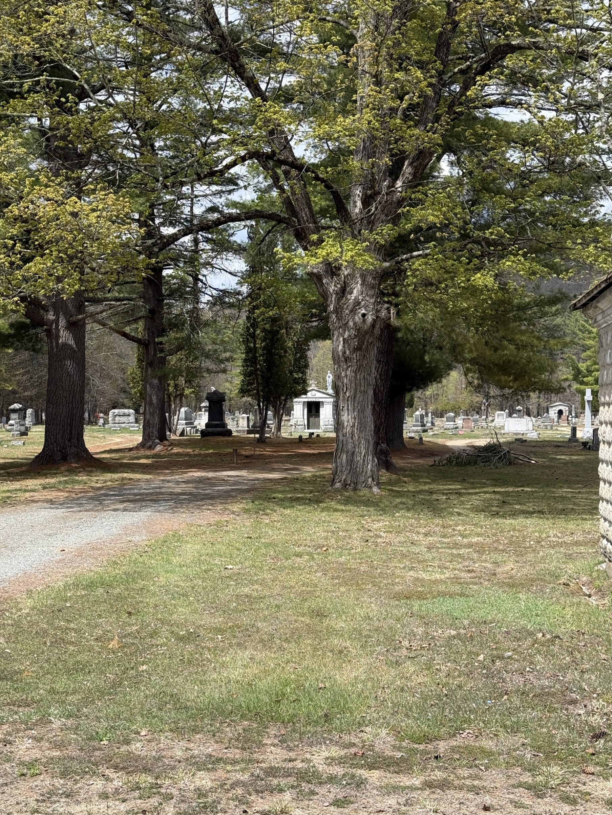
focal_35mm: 51
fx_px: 1202
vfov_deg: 37.5
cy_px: 399
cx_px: 297
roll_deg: -0.4
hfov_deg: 28.6
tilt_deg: +1.4
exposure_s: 1/2762
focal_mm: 6.76
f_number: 1.78
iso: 64
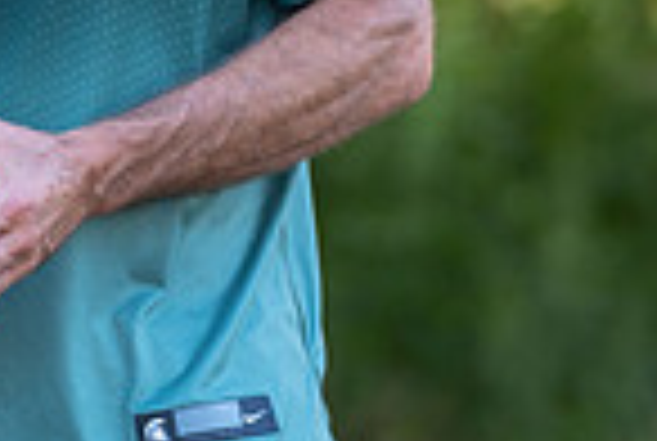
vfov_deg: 2.9
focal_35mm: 476
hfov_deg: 4.3
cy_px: -119
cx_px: -126
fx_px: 8705
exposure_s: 1/320
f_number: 2.8
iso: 320
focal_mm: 120
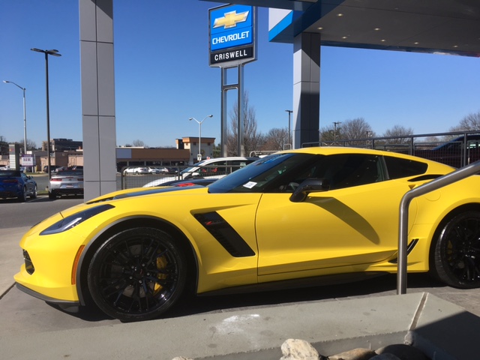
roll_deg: -1.2
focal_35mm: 29
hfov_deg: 61.7
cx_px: 240
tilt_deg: -3.4
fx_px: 402
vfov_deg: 48.2
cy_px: 180
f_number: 2.2
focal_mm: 4.15
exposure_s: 1/1709
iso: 25
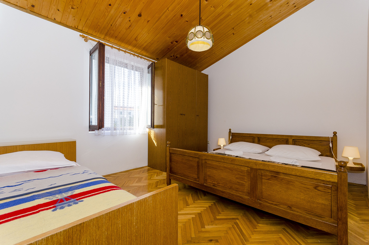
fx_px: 153
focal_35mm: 15
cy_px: 122
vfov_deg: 77.1
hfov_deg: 100.5
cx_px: 184
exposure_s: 1/160
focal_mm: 10
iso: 200
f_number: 8
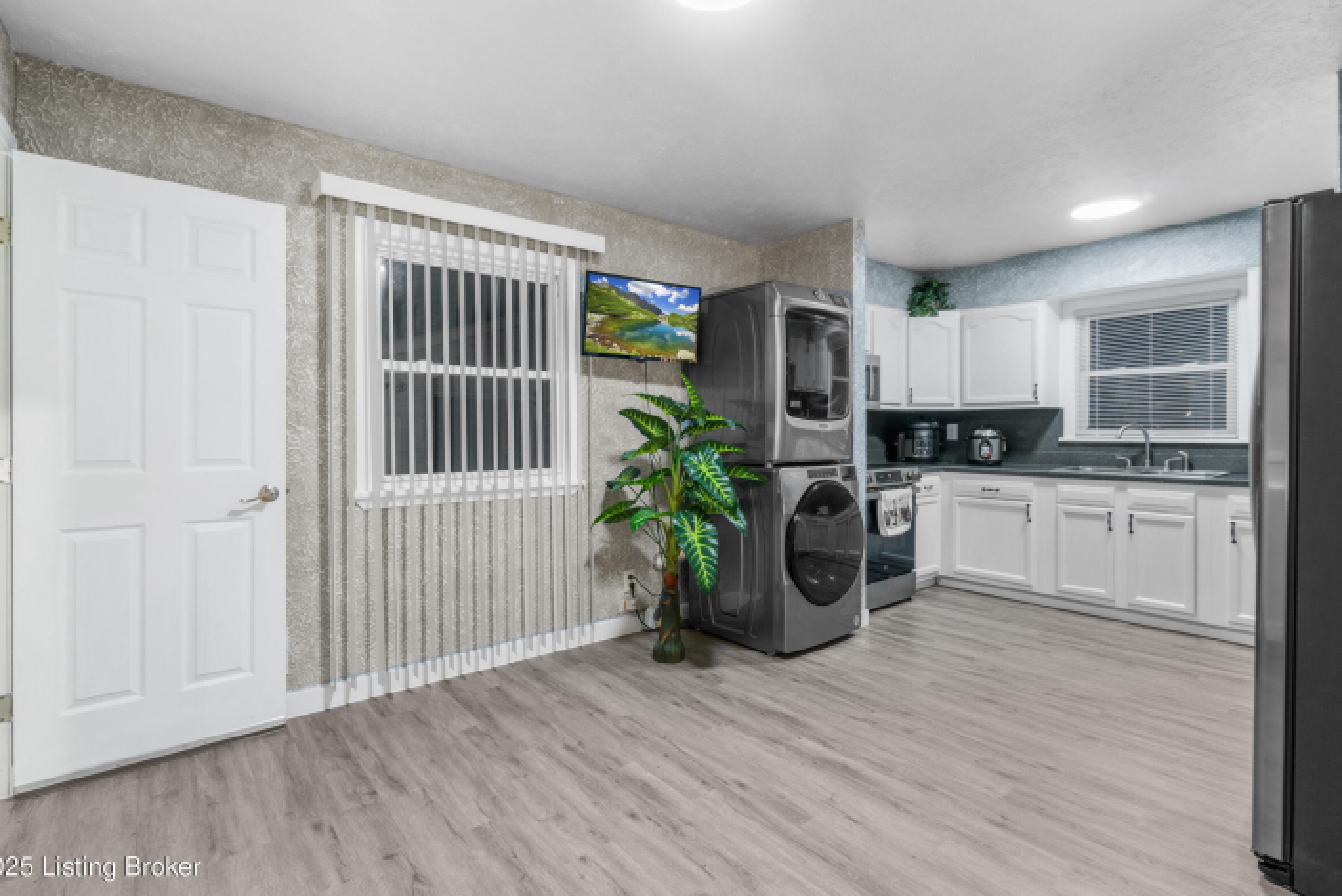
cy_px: 432
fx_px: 597
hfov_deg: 96.7
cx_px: 668
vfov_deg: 73.7
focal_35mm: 16
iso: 400
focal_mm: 10
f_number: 7.1
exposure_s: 1/1.25
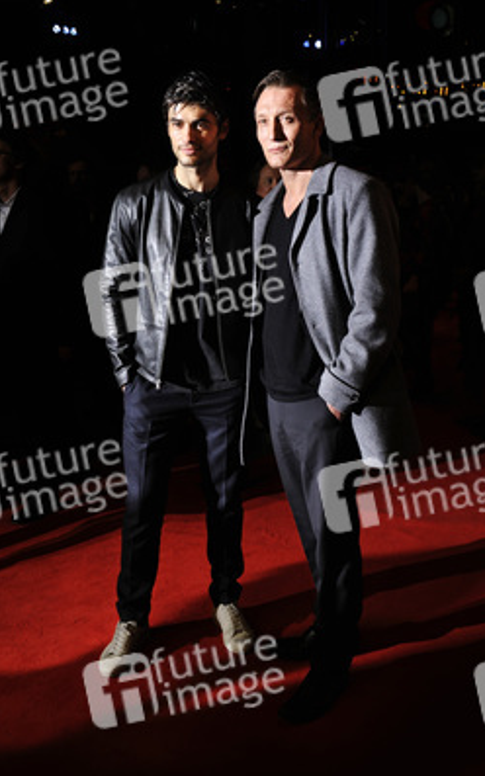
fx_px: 825
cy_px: 389
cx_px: 242
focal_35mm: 39
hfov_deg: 32.8
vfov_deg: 50.4
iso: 500
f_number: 5
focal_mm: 38
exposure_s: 1/200
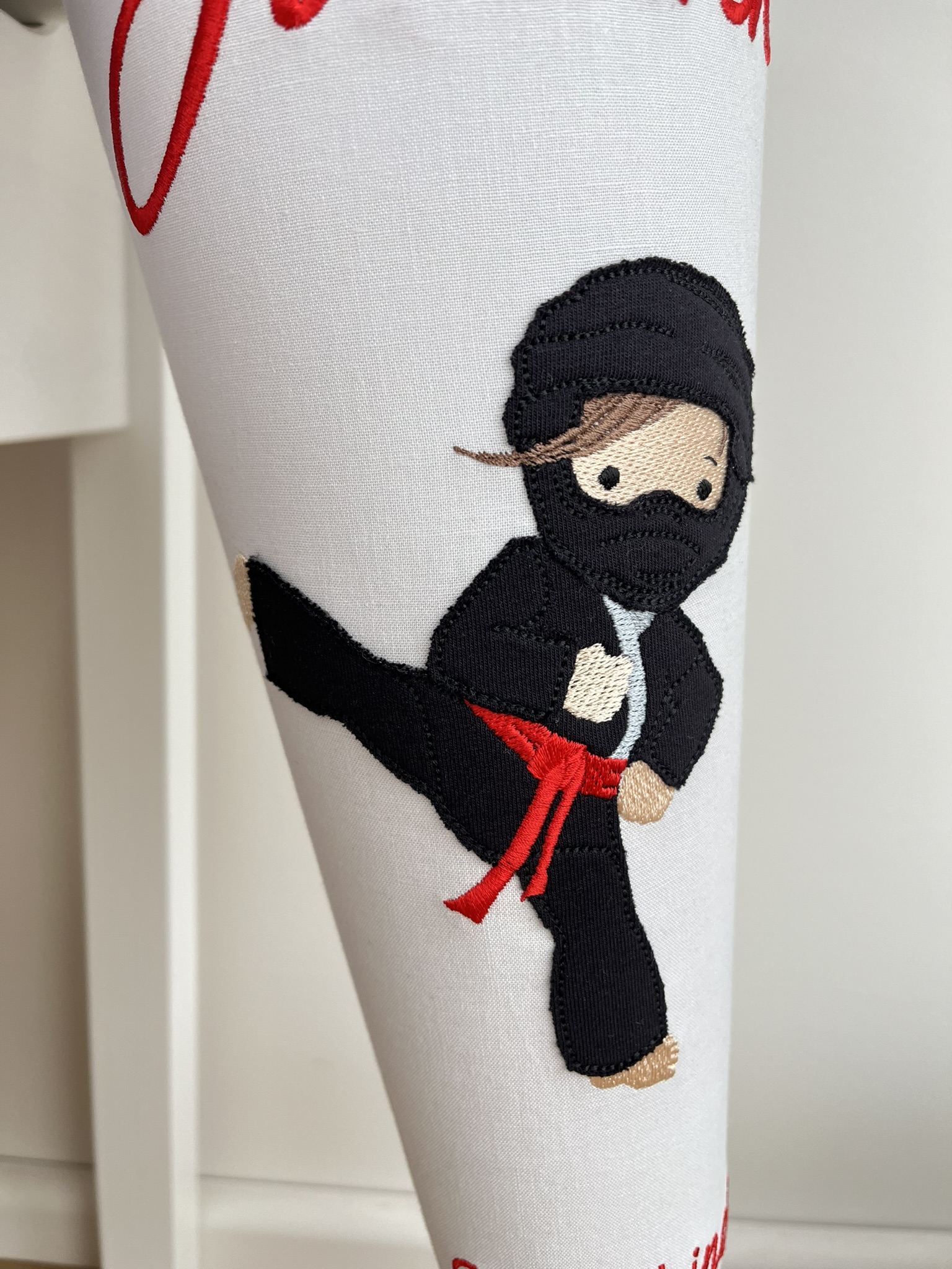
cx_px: 476
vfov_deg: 67.3
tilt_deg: -14.0
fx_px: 953
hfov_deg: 53.1
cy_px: 634
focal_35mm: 26
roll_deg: -4.6
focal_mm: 5.1
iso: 64
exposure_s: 1/114
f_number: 1.6
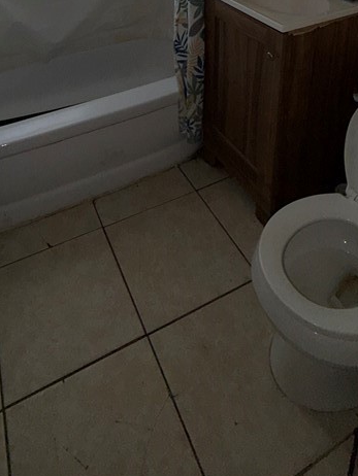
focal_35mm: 31
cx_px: 147
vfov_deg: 46.6
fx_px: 427
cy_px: -21
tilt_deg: -19.4
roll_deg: +1.7
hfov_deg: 45.3
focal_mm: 2.22
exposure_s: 1/121
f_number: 2.2
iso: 20
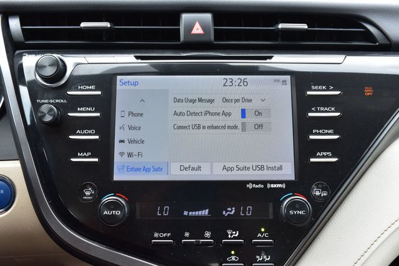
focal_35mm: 39
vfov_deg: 34.2
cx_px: 200
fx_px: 432
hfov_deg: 49.6
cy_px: 133
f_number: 8
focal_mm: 26
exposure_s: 1/80
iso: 400
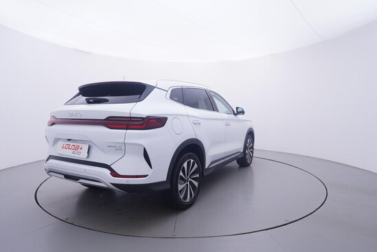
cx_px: 188
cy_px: 126
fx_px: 236
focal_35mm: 22
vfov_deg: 56.2
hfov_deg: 77.3
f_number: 5
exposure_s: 1/80
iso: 200
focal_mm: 15
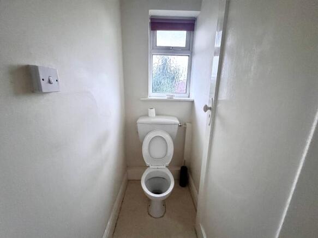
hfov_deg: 102.1
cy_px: 119
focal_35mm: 14
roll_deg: -0.3
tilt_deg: -14.2
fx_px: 129
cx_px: 159
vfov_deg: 85.7
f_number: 2.2
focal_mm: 2.22
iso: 1000
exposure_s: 1/60
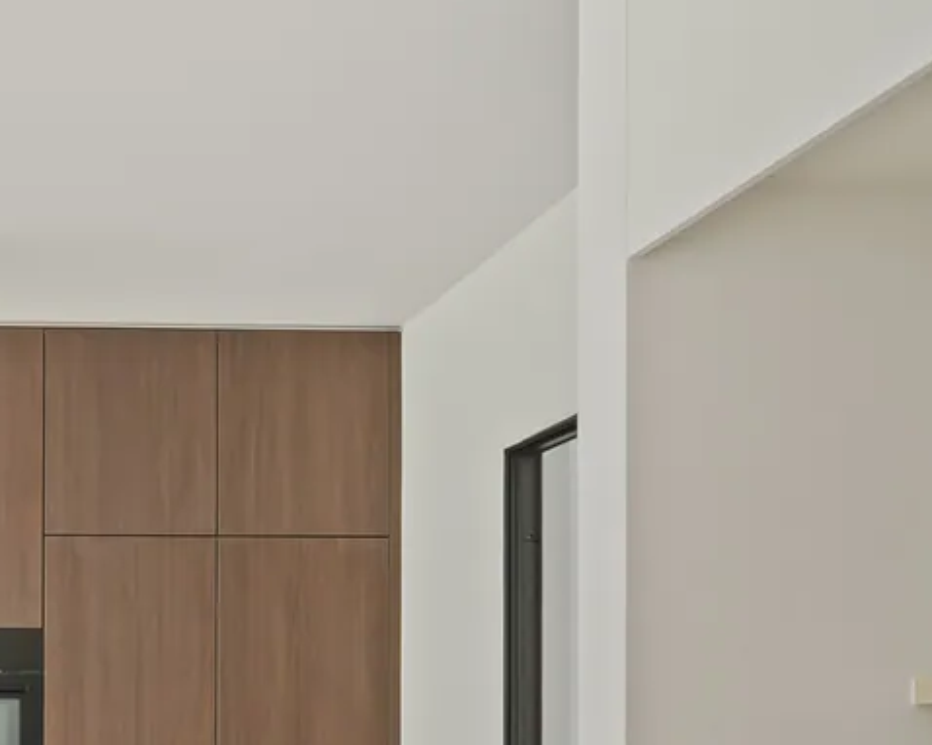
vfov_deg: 31.0
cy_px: 783
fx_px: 1213
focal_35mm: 44
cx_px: -101
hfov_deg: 35.6
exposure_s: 2
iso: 250
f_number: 10
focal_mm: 16
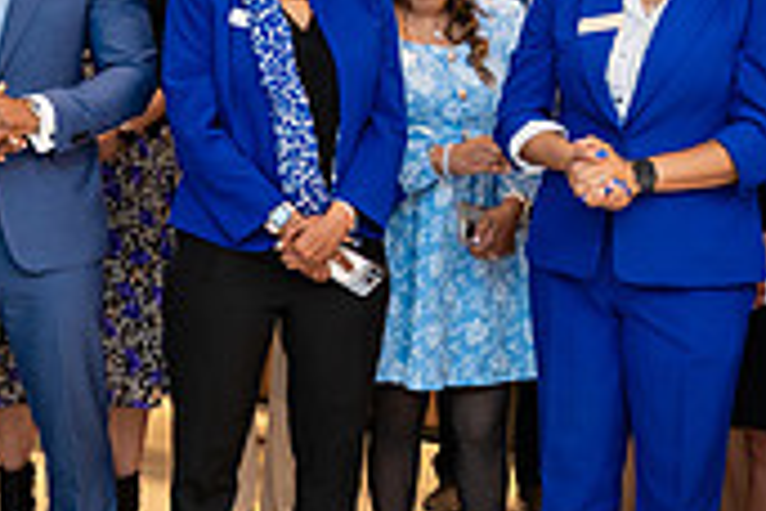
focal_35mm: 99
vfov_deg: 13.7
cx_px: -54
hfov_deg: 19.8
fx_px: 2106
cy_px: 72
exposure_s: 1/200
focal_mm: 29
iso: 500
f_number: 3.2
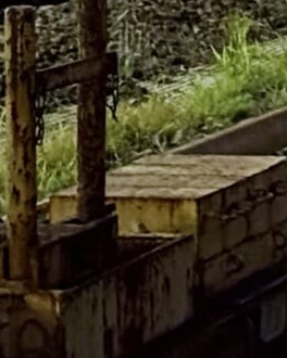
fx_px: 3854
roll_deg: +0.4
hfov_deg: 4.2
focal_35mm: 363
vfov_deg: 5.2
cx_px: 715
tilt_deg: +1.3
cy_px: -499
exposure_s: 1/20
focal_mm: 6.76
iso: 800
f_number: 1.78
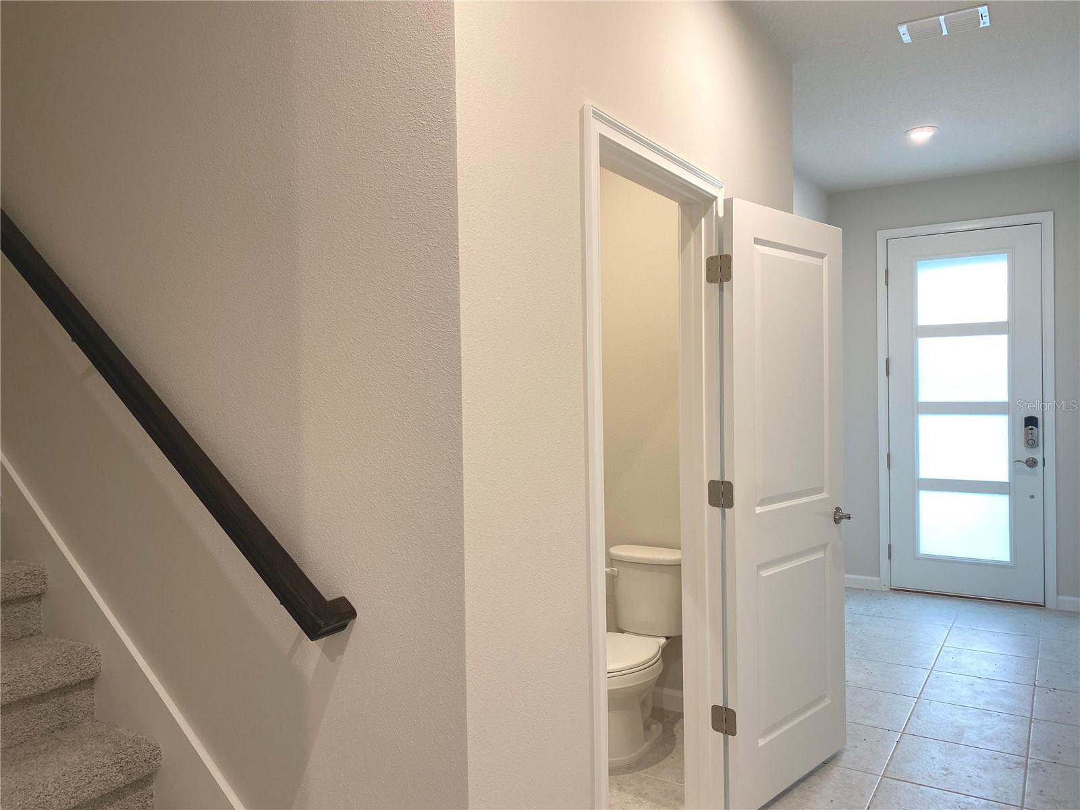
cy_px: 405
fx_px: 811
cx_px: 540
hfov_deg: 67.3
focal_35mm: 26
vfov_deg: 53.1
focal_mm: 4.25
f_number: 1.8
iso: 125
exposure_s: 1/120
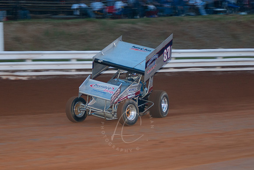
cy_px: 85
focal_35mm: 142
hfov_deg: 14.4
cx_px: 127
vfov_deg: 9.7
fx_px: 1006
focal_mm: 95
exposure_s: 1/320
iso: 250
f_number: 3.2
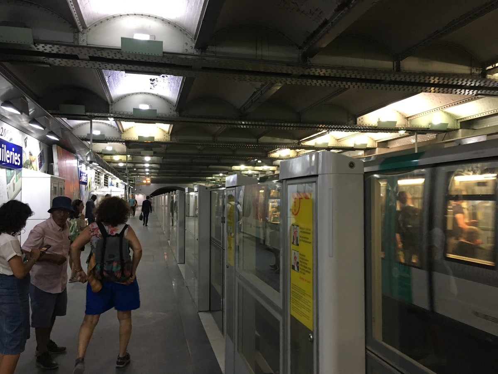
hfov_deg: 61.7
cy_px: 187
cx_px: 249
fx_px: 417
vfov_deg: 48.2
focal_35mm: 29
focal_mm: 4.15
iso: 200
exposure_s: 1/33
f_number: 2.2
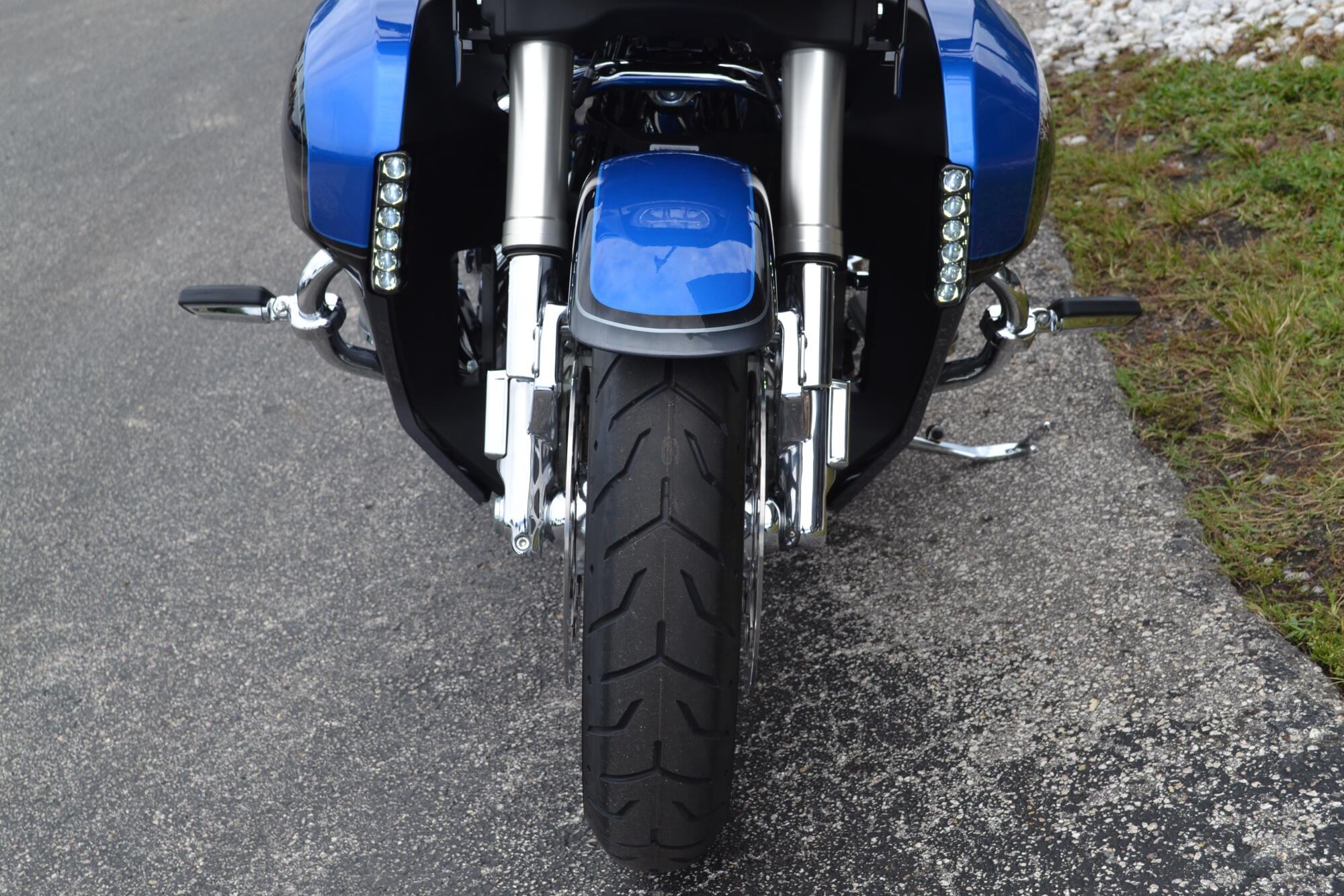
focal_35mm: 52
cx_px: 672
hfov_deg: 37.9
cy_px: 448
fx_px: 1960
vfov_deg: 25.7
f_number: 7.1
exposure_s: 1/200
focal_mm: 35
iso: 100
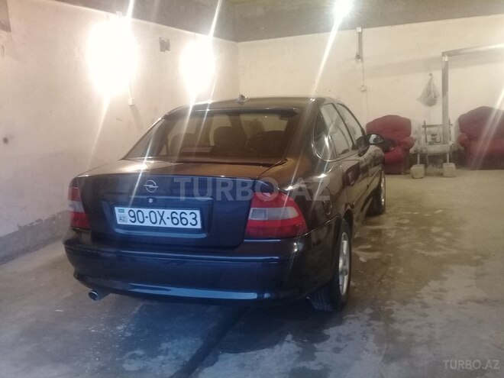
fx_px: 451
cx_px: 252
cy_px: 189
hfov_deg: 58.4
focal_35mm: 31
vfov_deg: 45.4
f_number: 2.2
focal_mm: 3.3
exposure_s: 1/25
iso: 200
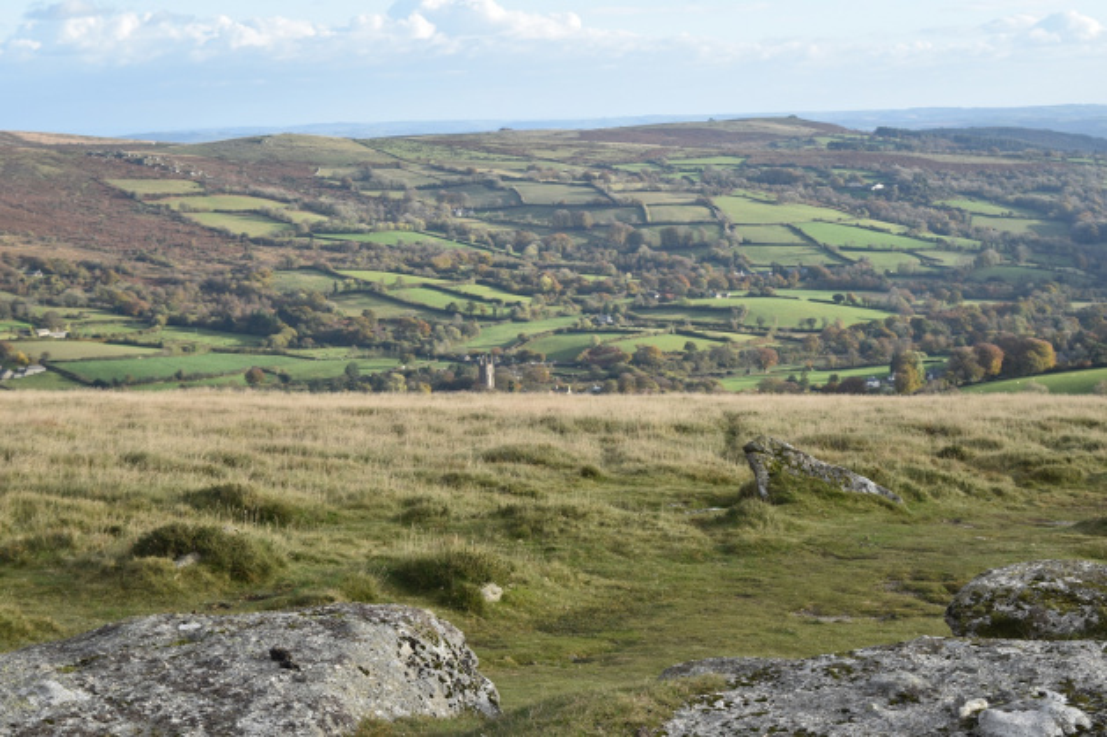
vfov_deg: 18.9
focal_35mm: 72
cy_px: 368
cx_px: 554
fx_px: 2213
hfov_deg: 28.1
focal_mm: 48
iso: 100
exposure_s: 1/160
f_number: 6.3
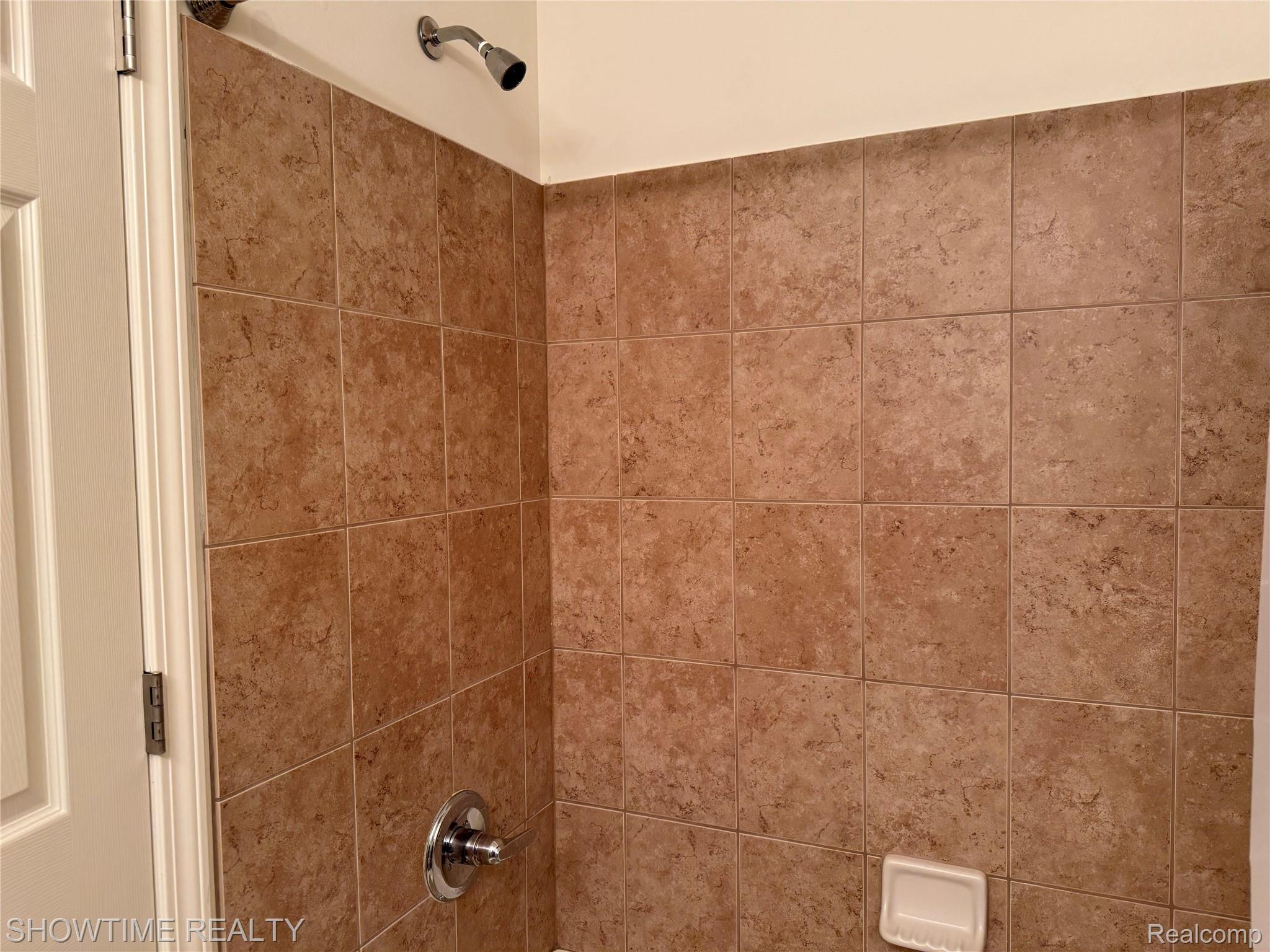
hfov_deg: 71.6
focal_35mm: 24
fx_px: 881
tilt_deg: -3.1
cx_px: 635
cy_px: 476
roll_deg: +0.4
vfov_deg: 56.8
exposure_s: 1/120
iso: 160
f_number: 1.78
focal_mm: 6.76
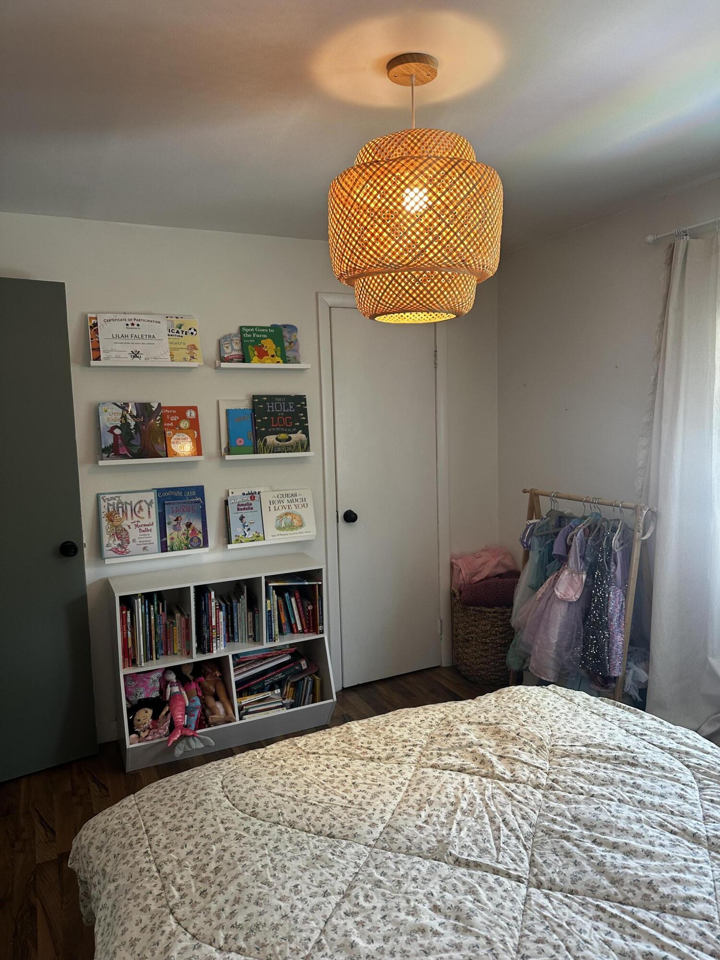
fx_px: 666
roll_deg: +1.2
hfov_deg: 56.8
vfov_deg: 71.6
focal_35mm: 24
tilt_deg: -4.8
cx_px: 360
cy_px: 480
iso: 125
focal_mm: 6.86
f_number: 1.78
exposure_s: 1/60
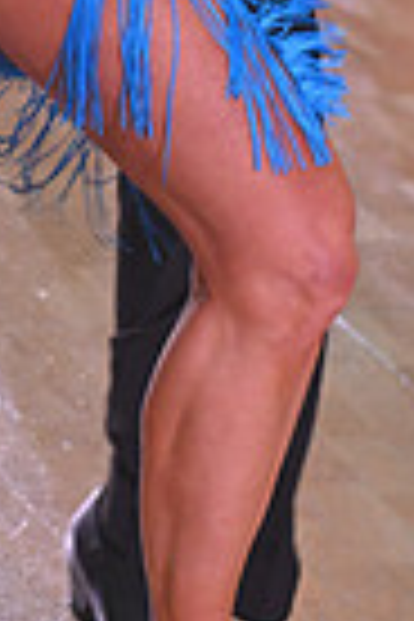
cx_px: 79
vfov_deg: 5.7
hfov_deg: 3.9
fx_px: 6141
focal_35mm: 356
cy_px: -302
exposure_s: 1/320
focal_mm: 85
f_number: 5
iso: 2000
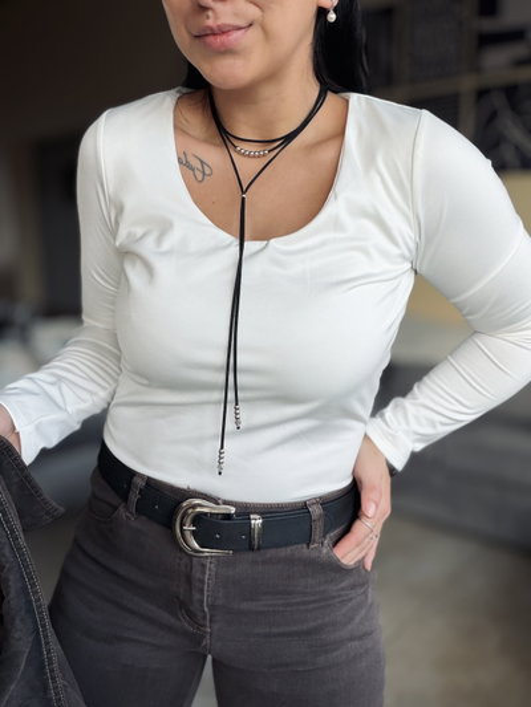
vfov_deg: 60.0
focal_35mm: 30
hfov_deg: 46.8
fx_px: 613
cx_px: 266
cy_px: 354
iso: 80
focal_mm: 2.71
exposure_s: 1/106
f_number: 1.9
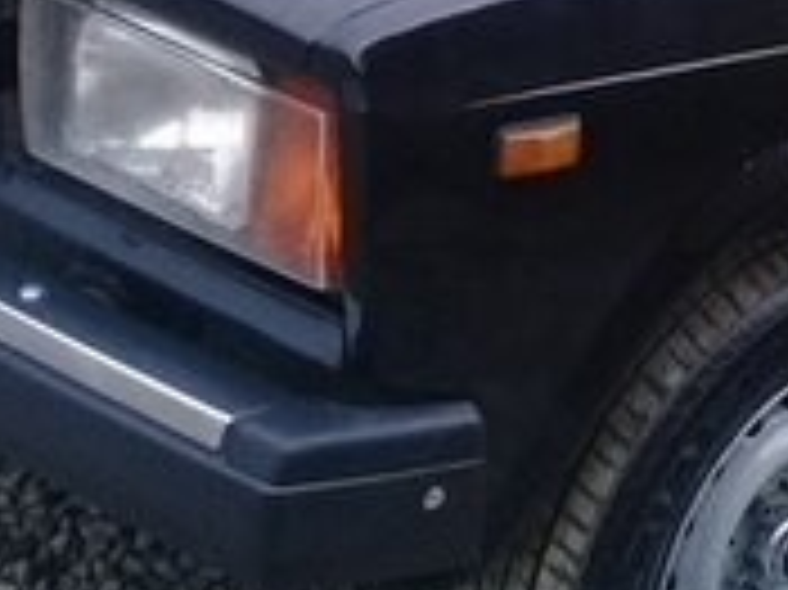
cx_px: 964
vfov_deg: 12.1
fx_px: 2662
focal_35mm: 117
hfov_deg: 16.1
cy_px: -250
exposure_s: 1/100
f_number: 2.2
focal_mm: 3.3
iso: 64
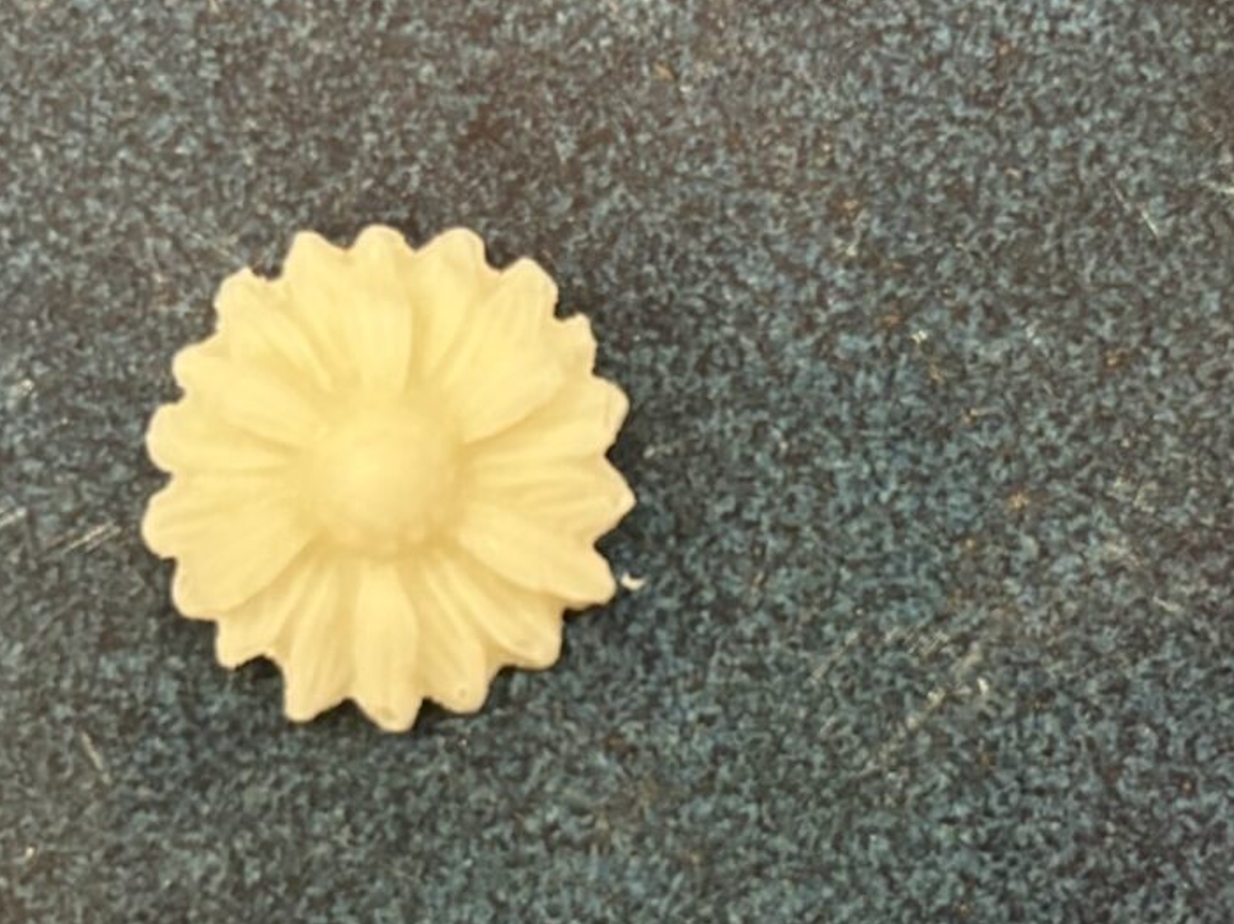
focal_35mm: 38
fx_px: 1354
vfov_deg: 37.7
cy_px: 484
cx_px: 384
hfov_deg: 48.0
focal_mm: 5.96
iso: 500
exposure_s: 1/60
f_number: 1.6
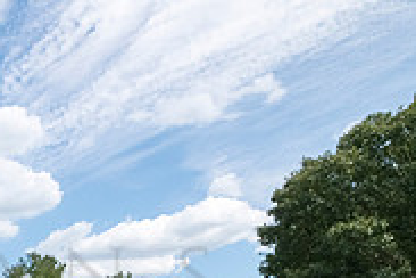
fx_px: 543
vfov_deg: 23.9
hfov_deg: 28.8
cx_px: -192
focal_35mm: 47
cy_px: 392
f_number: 18
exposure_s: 1/500
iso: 800
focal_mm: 14
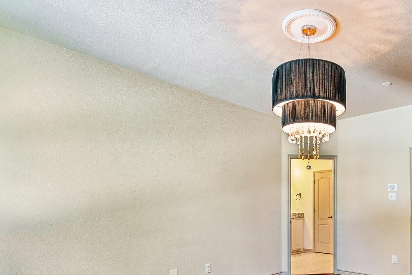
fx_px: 298
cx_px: 307
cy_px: 201
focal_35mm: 26
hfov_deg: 65.3
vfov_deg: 48.0
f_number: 8
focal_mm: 16
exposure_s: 1/4
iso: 400
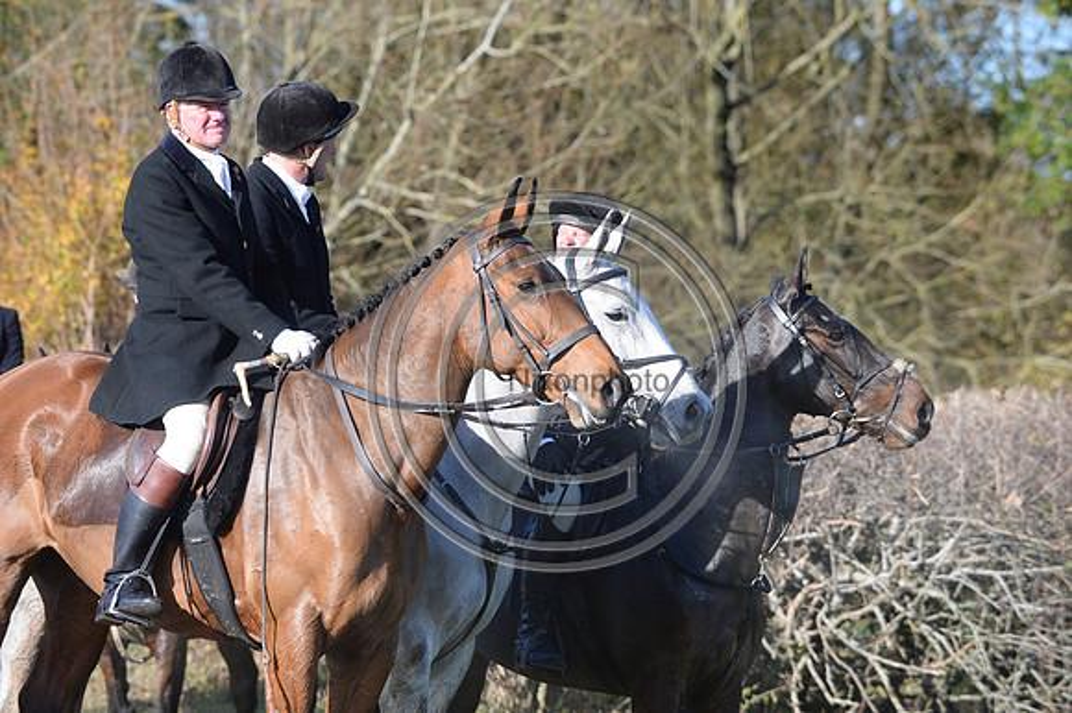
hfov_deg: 12.1
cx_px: 536
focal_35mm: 170
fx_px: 5059
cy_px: 356
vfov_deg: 8.1
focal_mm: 170
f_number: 4
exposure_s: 1/2500
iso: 1000
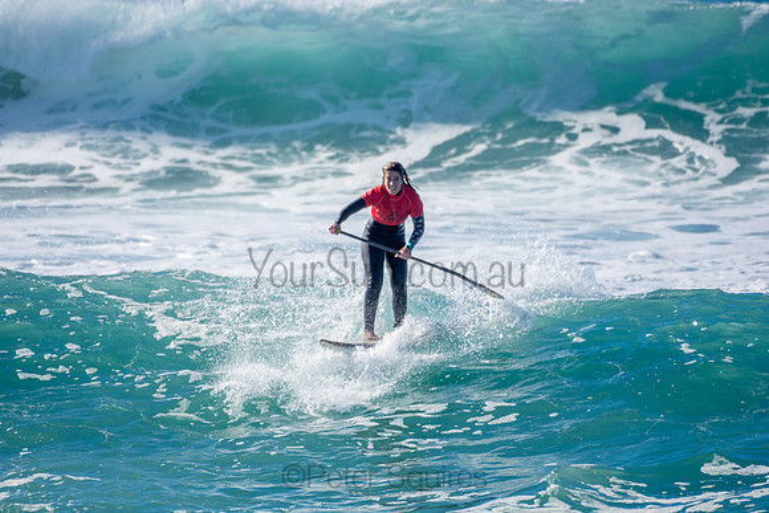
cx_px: 384
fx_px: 16024
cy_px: 256
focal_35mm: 750
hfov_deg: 2.7
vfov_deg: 1.8
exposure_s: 1/1250
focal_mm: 500
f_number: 5.6
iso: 180
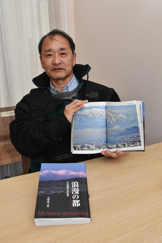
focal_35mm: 31
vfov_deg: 60.3
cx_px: 80
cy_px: 119
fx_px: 209
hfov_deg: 42.3
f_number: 13
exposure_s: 1/200
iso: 1600
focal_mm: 20
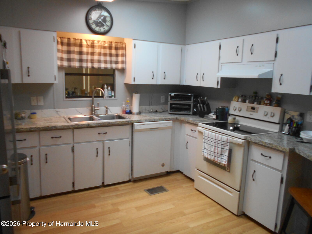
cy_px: 117
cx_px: 156
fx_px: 234
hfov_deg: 67.3
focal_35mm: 26
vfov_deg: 53.1
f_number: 3.2
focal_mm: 4.6
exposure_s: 1/30
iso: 280
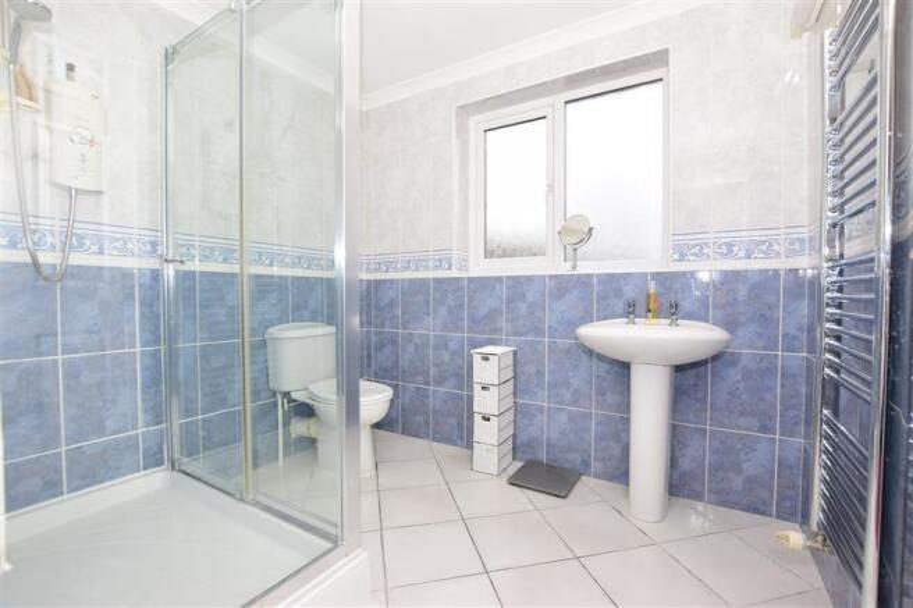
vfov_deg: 77.3
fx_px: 380
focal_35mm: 15
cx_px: 456
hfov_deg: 100.4
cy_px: 304
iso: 400
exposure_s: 1/200
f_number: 5.6
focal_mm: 10
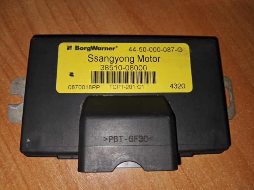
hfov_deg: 67.3
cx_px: 127
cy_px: 95
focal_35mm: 26
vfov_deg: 53.0
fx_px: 191
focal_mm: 3.98
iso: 25
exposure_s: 1/100
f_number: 1.8
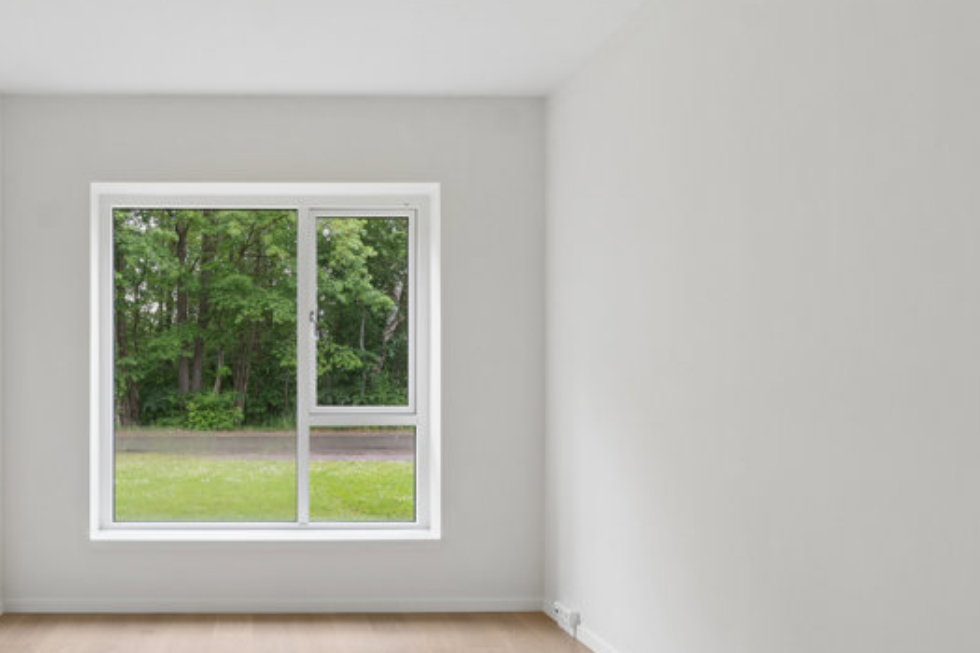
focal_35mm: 32
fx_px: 871
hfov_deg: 56.8
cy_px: 396
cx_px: 291
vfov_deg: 40.9
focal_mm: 14
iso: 200
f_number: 8
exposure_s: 1/30
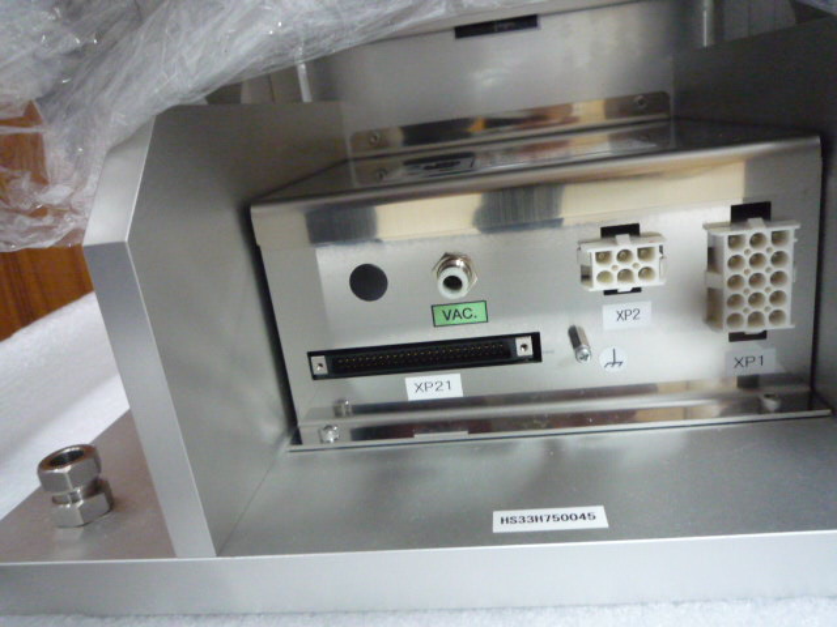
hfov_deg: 69.4
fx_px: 604
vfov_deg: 54.9
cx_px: 418
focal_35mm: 25
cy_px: 314
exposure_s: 1/40
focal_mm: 4.4
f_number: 2.8
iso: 800
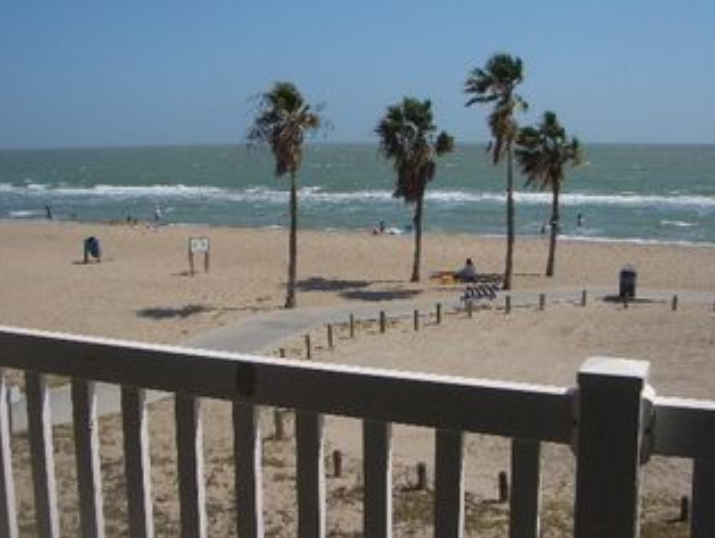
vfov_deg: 35.2
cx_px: 337
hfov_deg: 45.7
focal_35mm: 41
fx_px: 848
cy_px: 242
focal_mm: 5.8
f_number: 4.3
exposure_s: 1/800
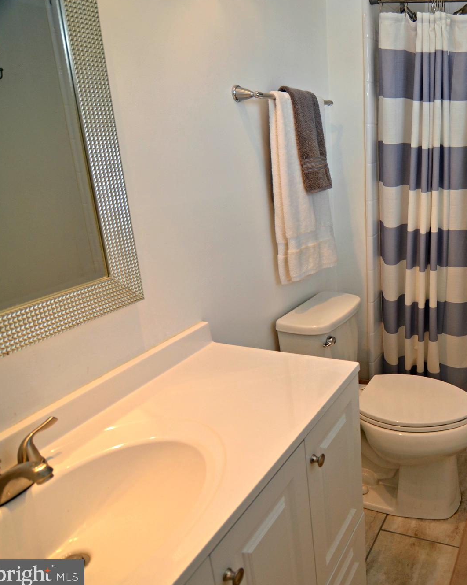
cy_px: 292
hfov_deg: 48.0
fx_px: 449
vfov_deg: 66.0
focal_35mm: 26
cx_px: 438
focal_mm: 12
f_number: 4
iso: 360
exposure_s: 1/60
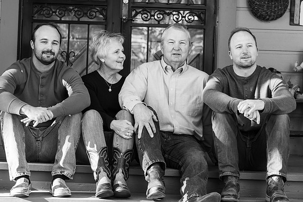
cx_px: 152
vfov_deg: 12.7
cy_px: 101
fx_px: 909
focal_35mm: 108
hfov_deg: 18.9
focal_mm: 108
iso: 1000
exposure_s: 1/250
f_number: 5.6
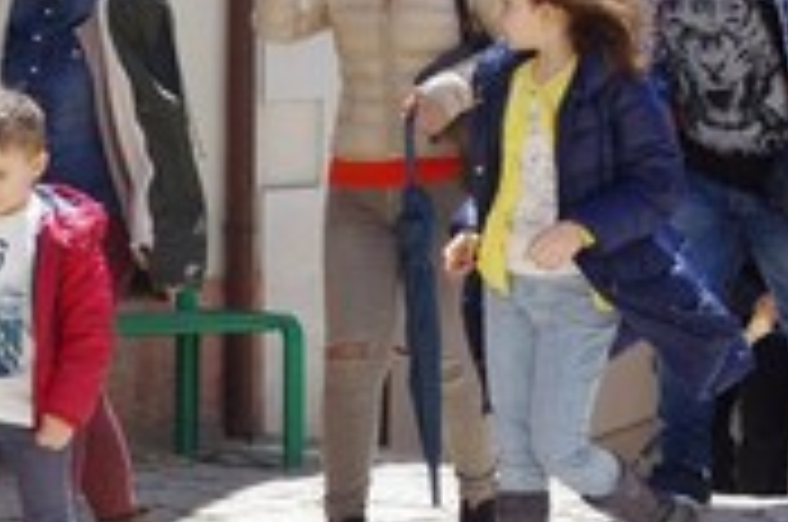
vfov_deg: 6.1
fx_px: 4938
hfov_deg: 9.0
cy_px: 371
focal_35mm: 226
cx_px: -108
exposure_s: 1/250
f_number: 10
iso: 400
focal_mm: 53
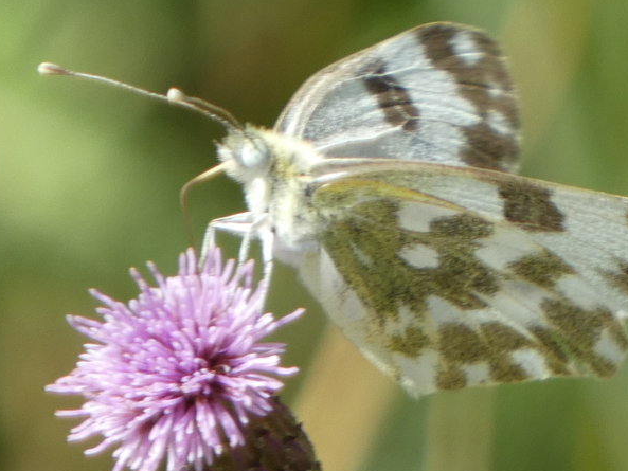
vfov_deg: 1.0
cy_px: 241
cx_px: 389
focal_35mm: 1485
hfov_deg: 1.3
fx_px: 26946
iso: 125
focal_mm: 185
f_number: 5.6
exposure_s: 1/125
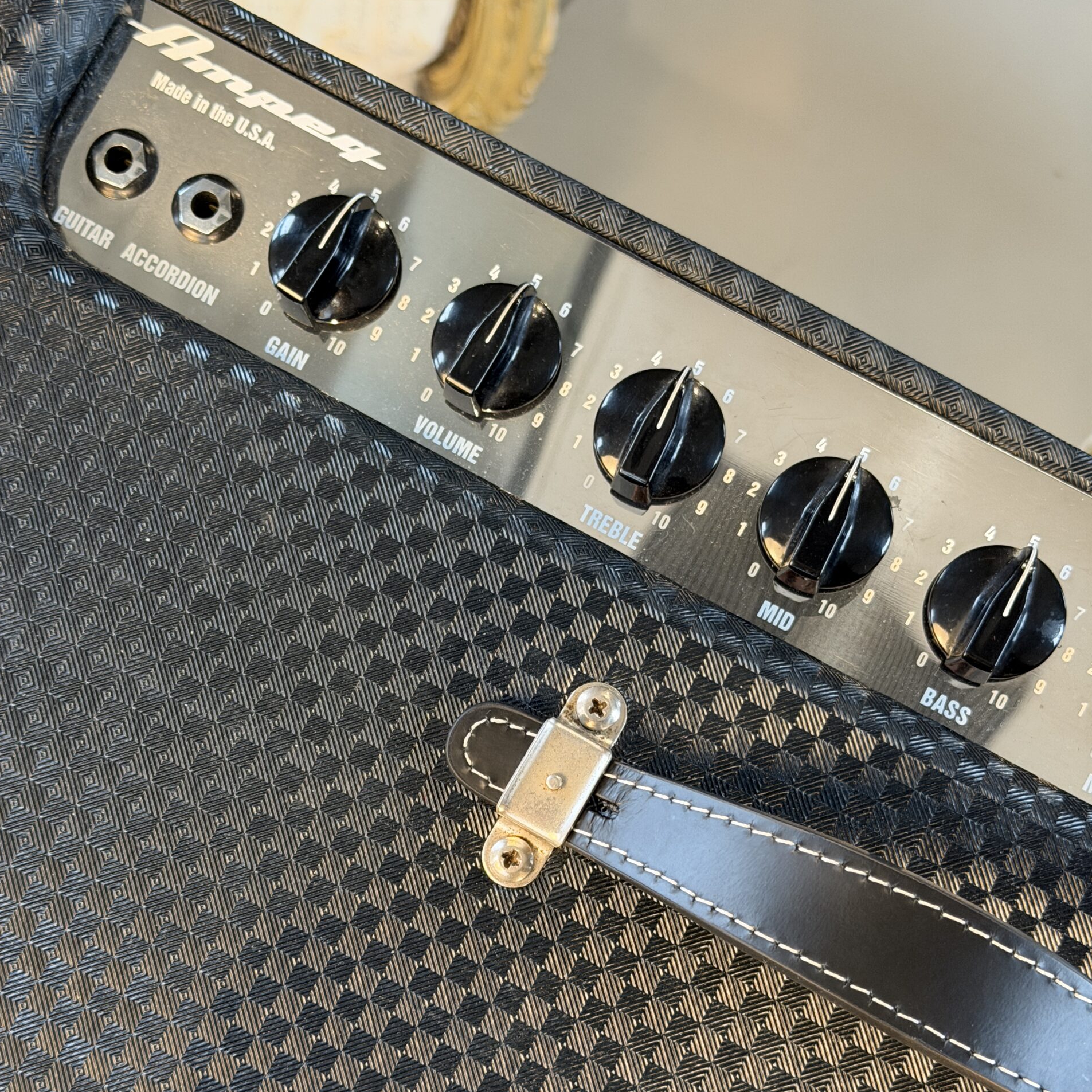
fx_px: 2034
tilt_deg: -53.5
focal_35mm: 57
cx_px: 546
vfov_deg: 30.0
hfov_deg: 30.0
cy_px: 610
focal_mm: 6.76
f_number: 1.78
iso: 250
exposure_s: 1/51
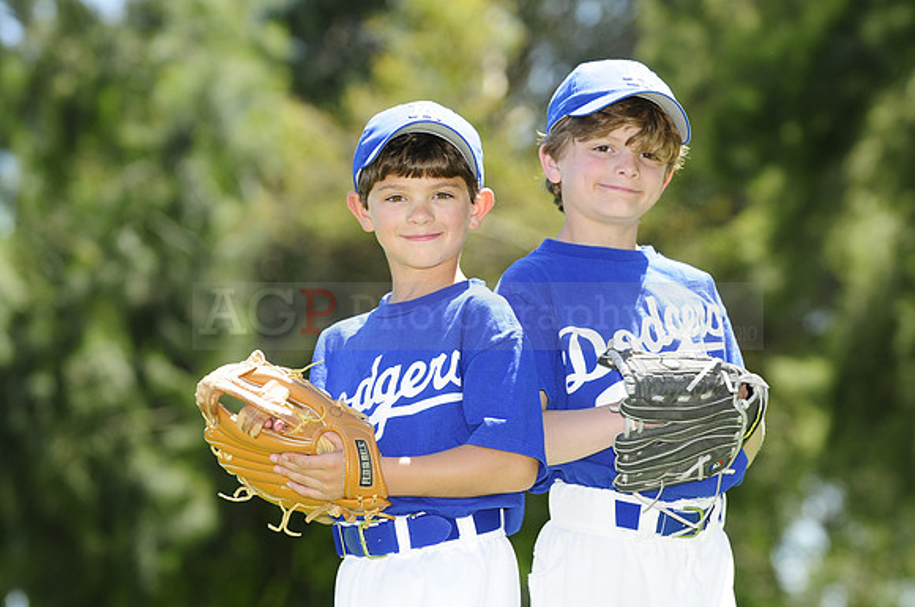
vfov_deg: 8.3
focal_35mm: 165
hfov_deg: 12.5
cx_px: 458
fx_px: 4188
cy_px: 304
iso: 200
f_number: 4
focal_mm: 110
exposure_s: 1/640
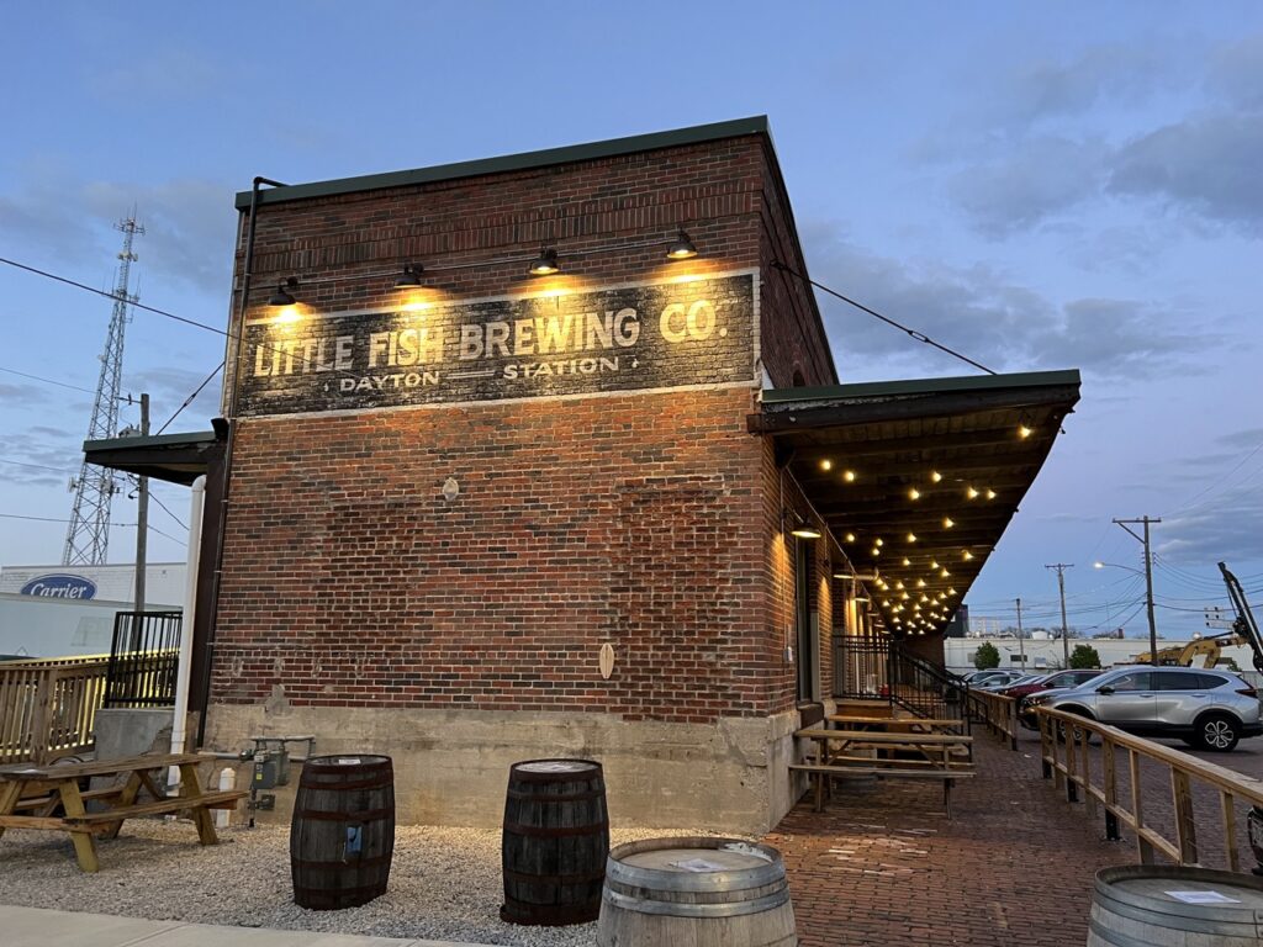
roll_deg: -1.2
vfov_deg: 53.1
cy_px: 474
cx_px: 632
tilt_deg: +12.7
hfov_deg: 67.3
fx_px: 949
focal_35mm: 26
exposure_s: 1/60
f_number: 1.5
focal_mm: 5.7
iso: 250
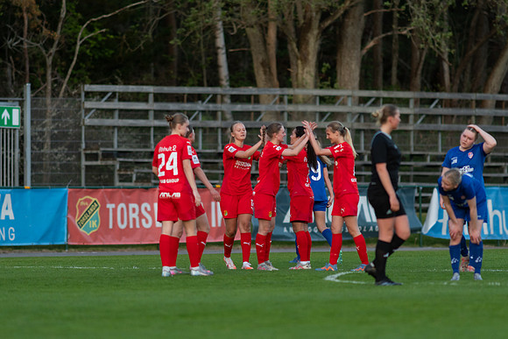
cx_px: 254
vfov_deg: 3.1
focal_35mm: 450
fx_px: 6351
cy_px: 170
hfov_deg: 4.6
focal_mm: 300
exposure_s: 1/1000
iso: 450
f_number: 3.2
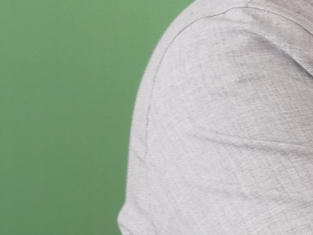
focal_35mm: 301
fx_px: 2723
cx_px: 750
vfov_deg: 4.9
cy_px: 135
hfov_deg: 6.3
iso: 640
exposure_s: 1/60
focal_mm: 20
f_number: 4.1
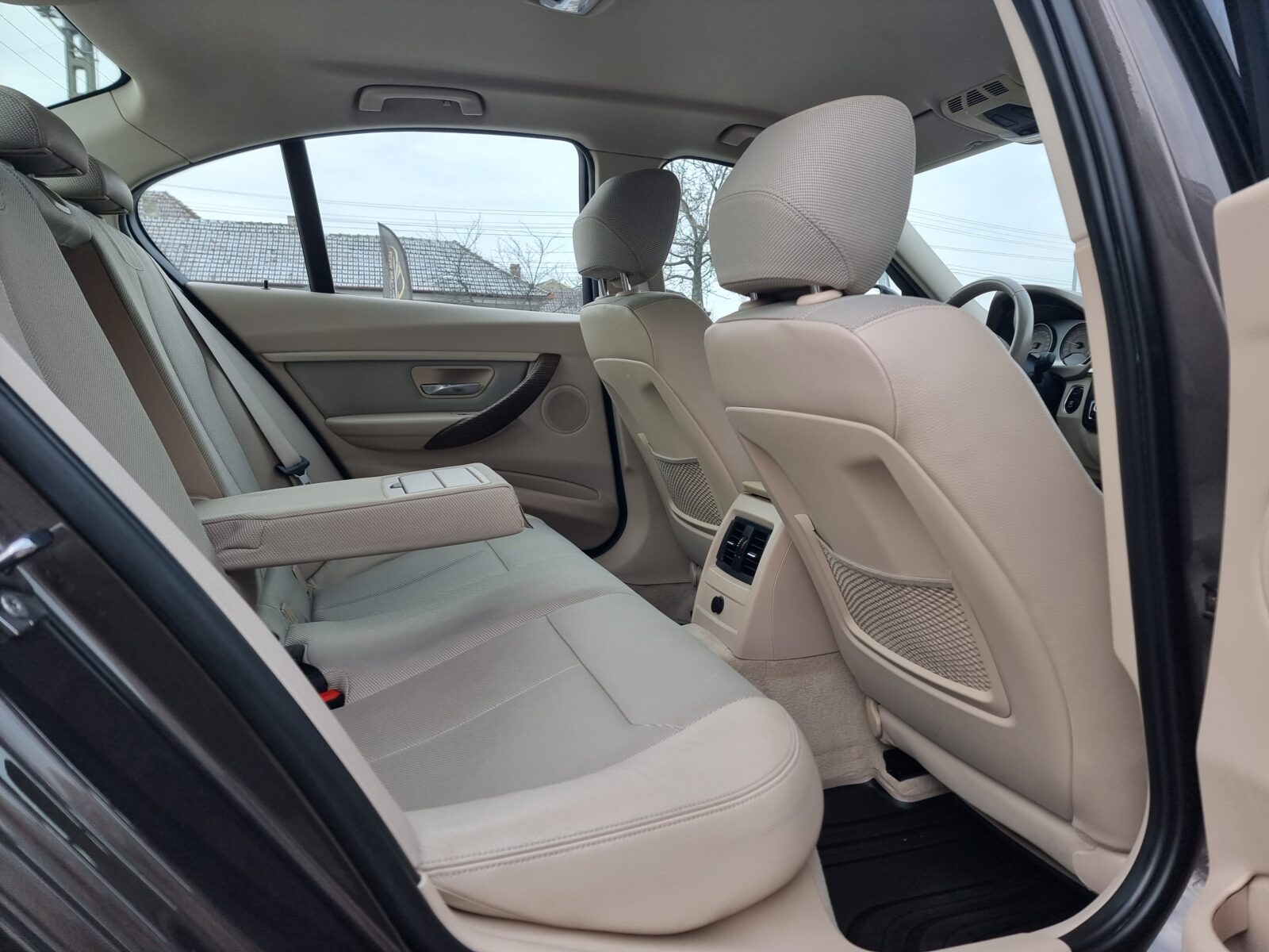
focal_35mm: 24
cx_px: 634
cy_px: 476
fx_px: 880
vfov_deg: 56.8
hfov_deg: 71.6
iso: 50
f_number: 1.8
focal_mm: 6.7
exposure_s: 1/174
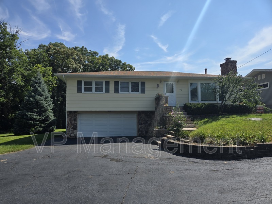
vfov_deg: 58.9
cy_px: 102
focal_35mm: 23
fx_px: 181
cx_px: 136
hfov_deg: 73.9
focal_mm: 5.4
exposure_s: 1/2005
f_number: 1.8
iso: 25
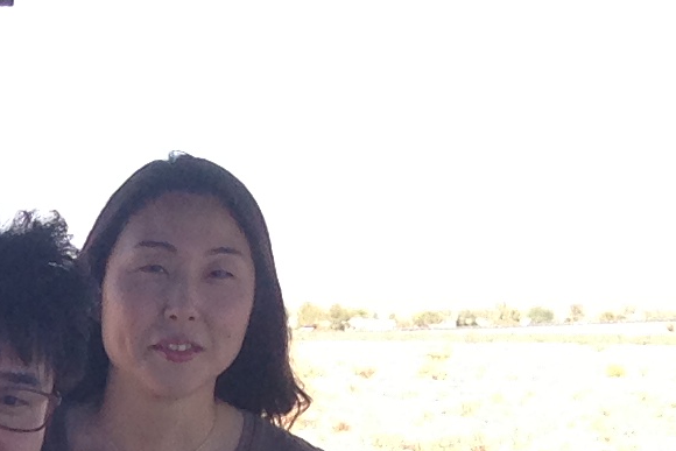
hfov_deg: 10.1
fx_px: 3625
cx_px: -527
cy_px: 1144
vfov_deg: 6.7
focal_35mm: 193
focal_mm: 4.13
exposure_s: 1/361
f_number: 2.4
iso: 50
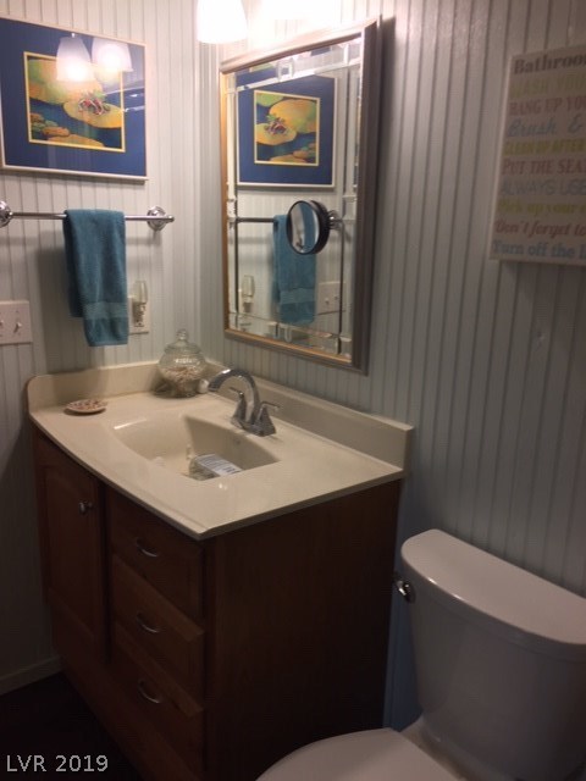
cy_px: 390
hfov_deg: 48.2
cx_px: 293
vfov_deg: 61.7
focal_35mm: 29
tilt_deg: -15.2
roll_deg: -2.1
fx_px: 655
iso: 40
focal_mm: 4.15
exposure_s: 1/40
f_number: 2.2
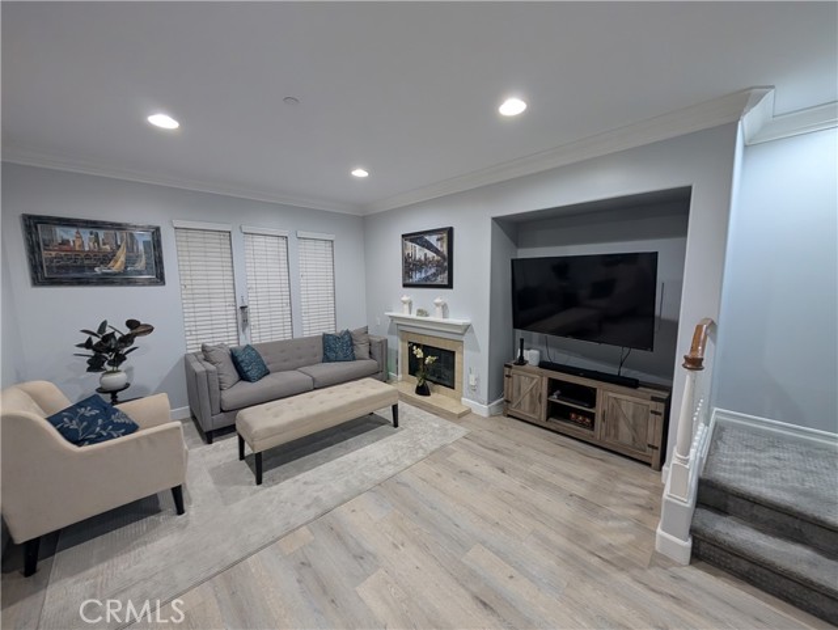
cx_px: 419
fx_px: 291
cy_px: 315
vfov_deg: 94.6
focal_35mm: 12
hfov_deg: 110.5
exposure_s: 1/40.8
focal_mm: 2.02
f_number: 1.7
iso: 139
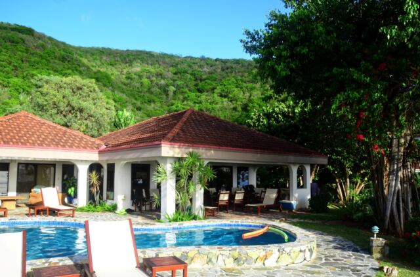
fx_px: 314
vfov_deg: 47.7
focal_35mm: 27
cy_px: 138
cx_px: 210
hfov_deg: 67.5
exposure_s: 1/40
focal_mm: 18
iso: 200
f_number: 18
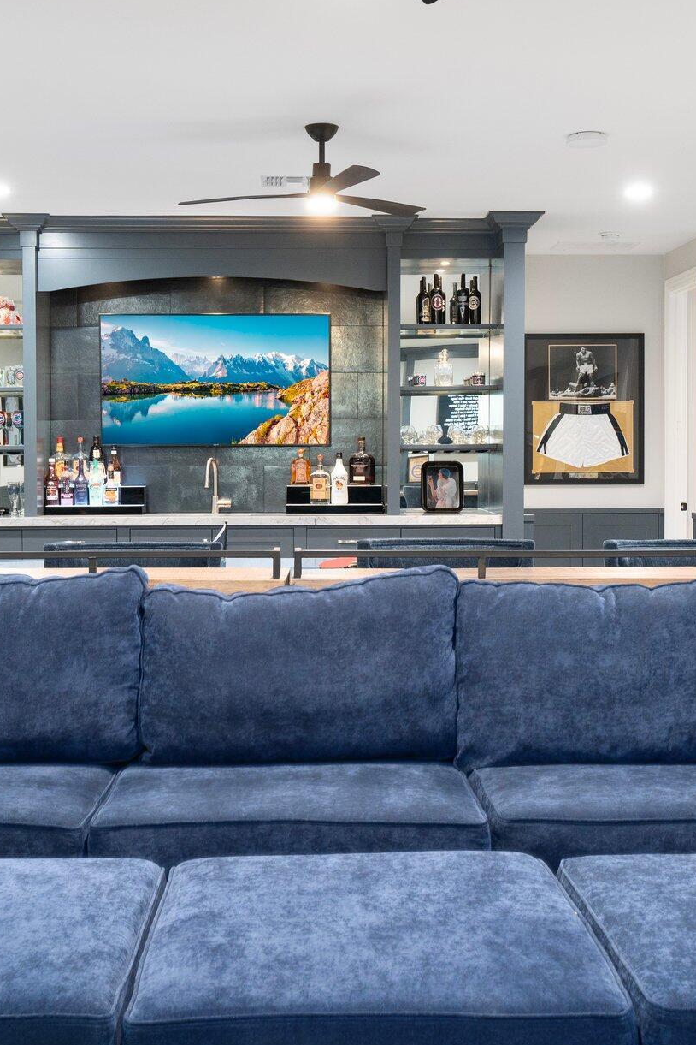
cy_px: 464
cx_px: 331
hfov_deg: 26.0
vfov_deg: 38.1
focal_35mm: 52
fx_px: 1508
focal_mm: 31
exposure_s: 1.6
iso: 1000
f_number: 8
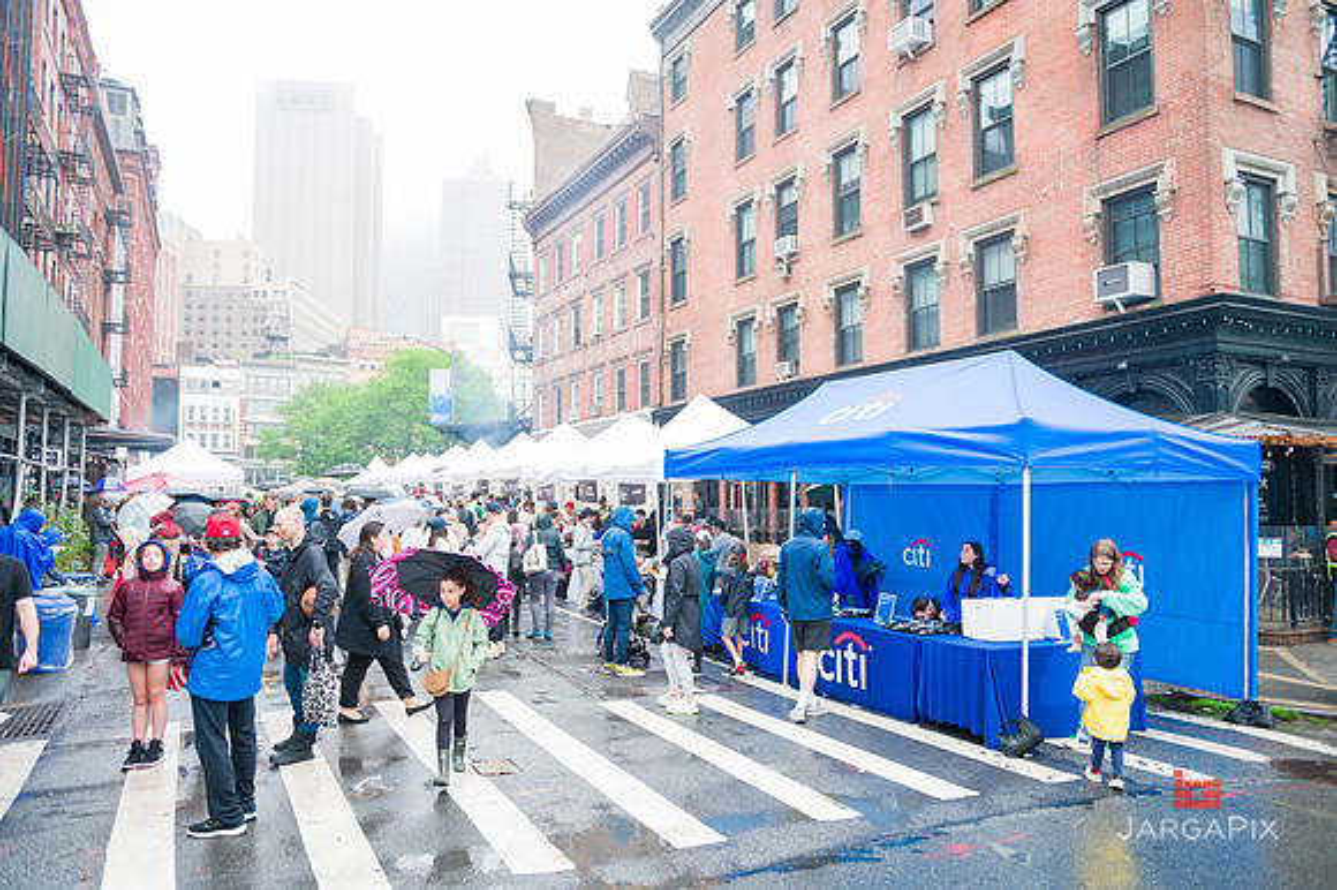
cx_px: 668
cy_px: 445
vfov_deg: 53.1
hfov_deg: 73.8
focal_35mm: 24
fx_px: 891
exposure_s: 1/250
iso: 320
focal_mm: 24
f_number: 3.2
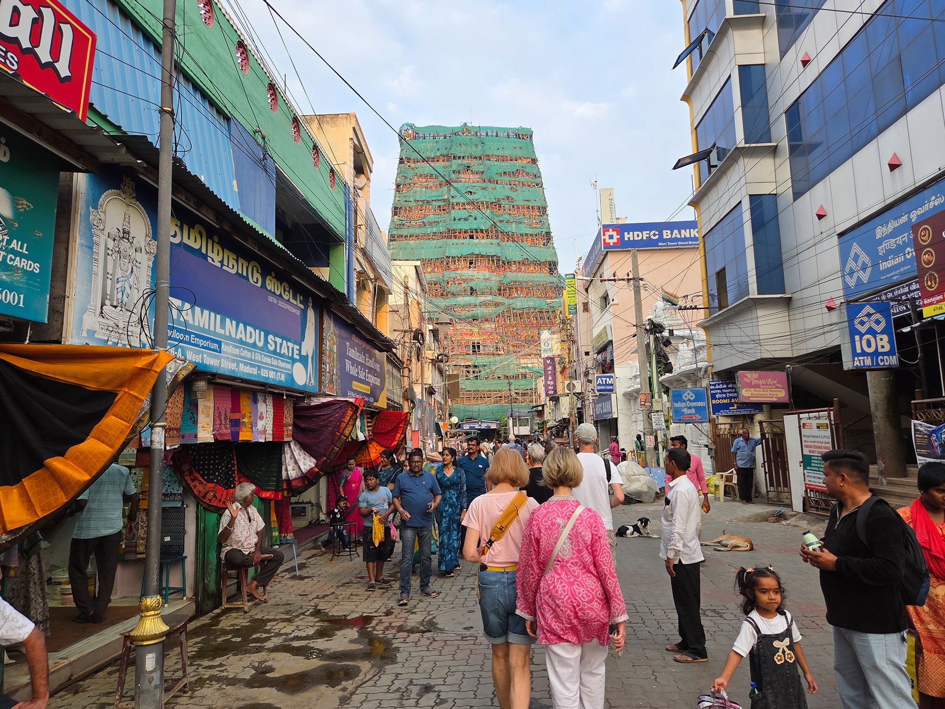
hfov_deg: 73.9
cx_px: 472
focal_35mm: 23
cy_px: 354
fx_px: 628
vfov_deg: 58.9
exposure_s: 1/586
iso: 80
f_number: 1.8
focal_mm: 5.4
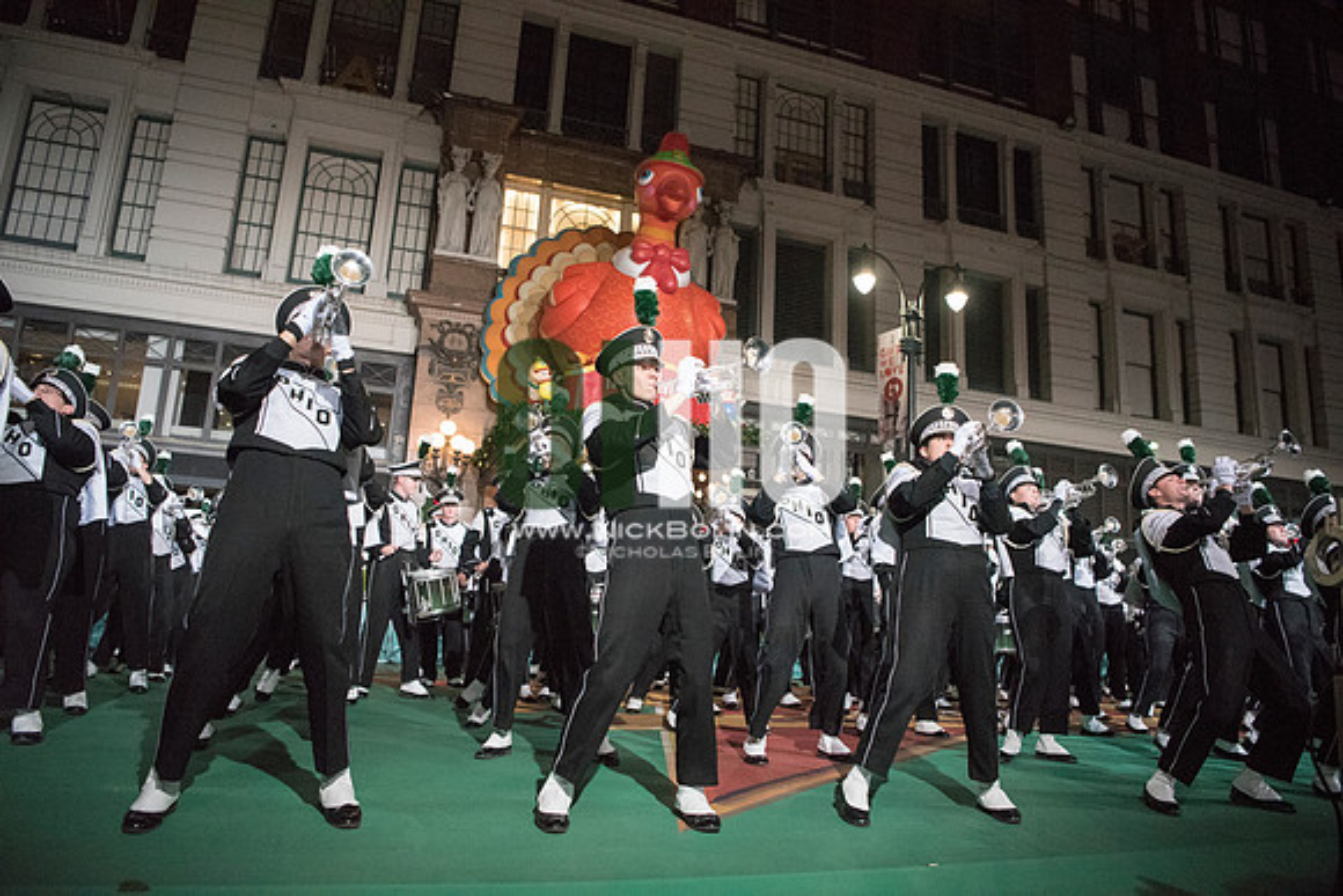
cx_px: 672
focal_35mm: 24
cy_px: 448
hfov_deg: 73.7
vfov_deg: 53.2
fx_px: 896
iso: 8000
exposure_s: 1/3200
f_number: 2.8
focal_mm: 24
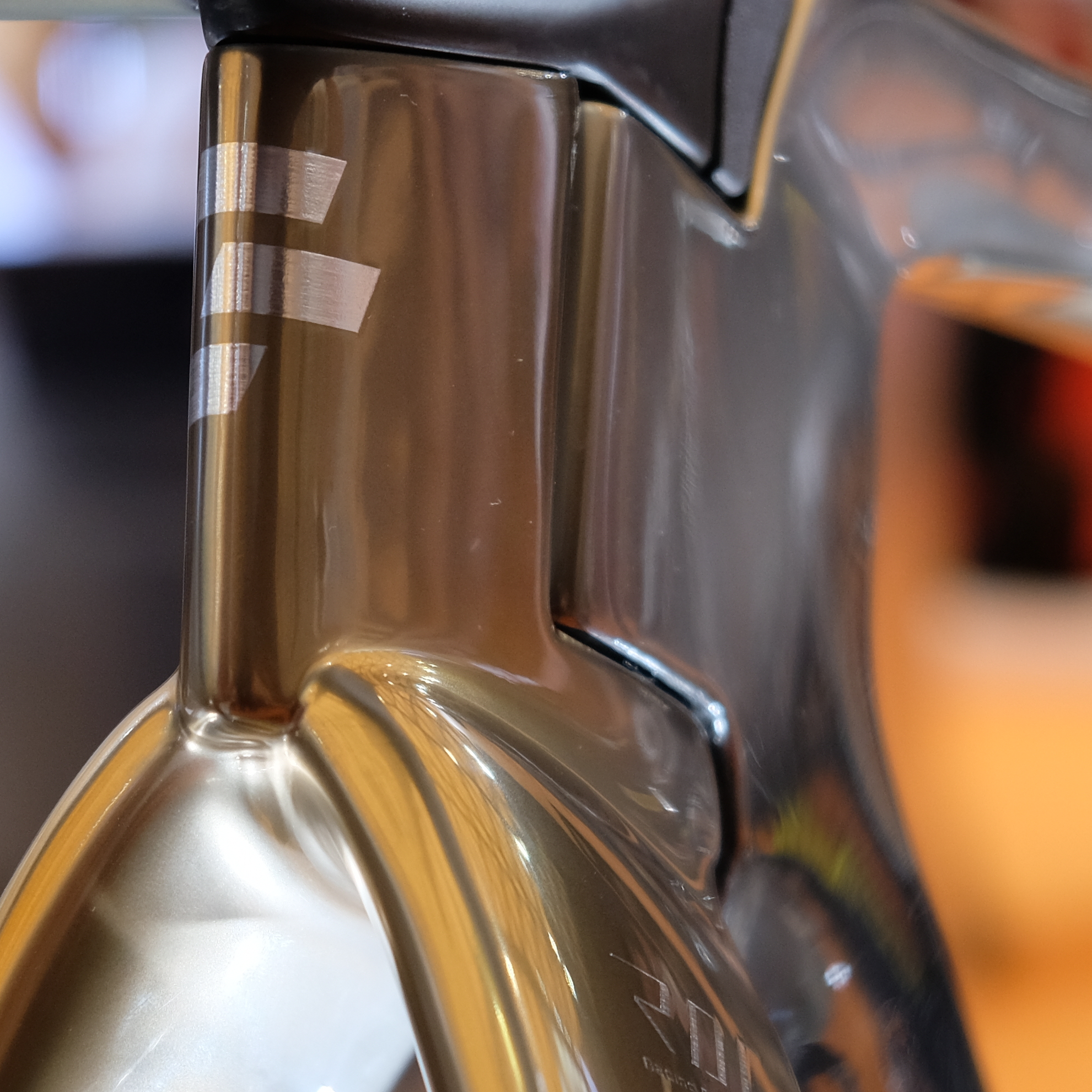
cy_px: 736
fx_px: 5603
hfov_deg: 11.1
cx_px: 368
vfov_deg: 11.1
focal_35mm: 157
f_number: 4
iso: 400
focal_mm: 40.7
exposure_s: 1/75
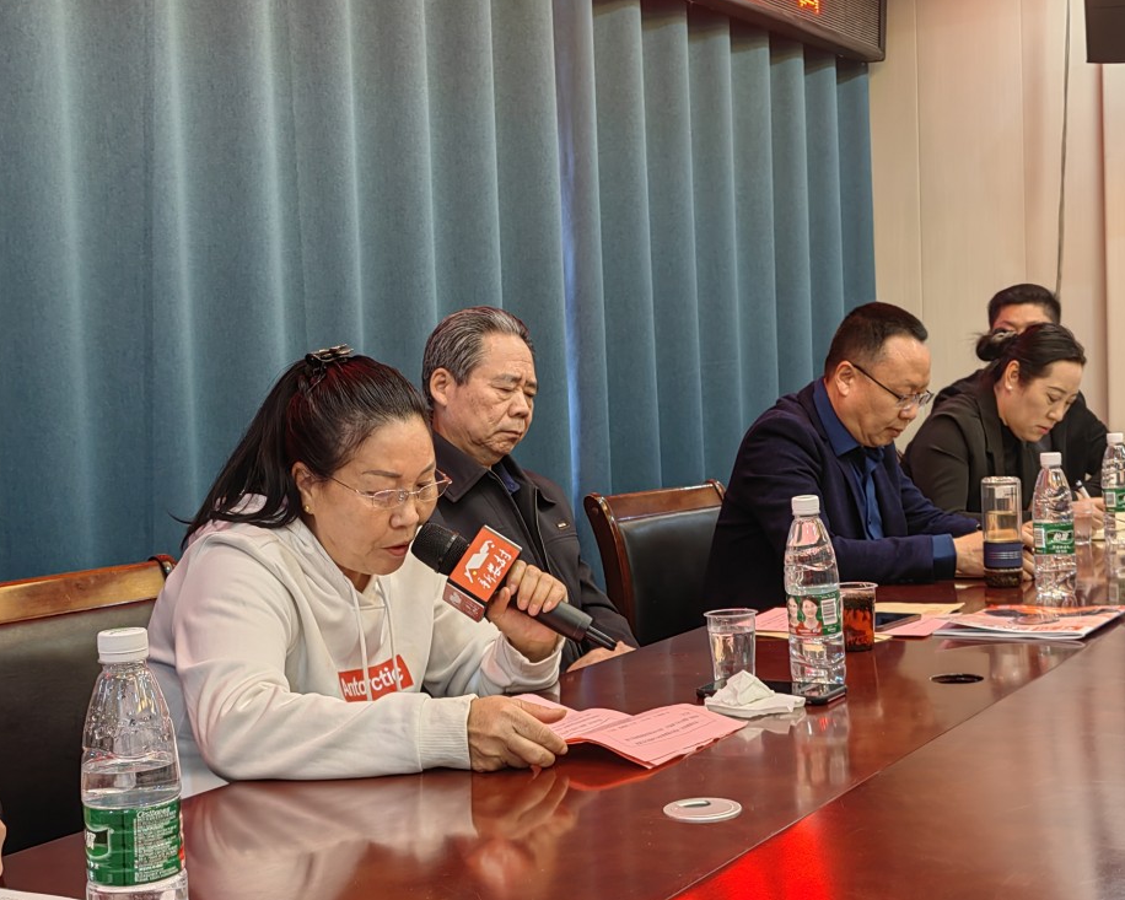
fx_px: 1632
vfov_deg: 30.8
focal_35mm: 49
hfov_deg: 38.0
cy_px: 446
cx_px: 605
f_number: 1.8
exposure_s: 1/33.3
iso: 100
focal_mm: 5.54
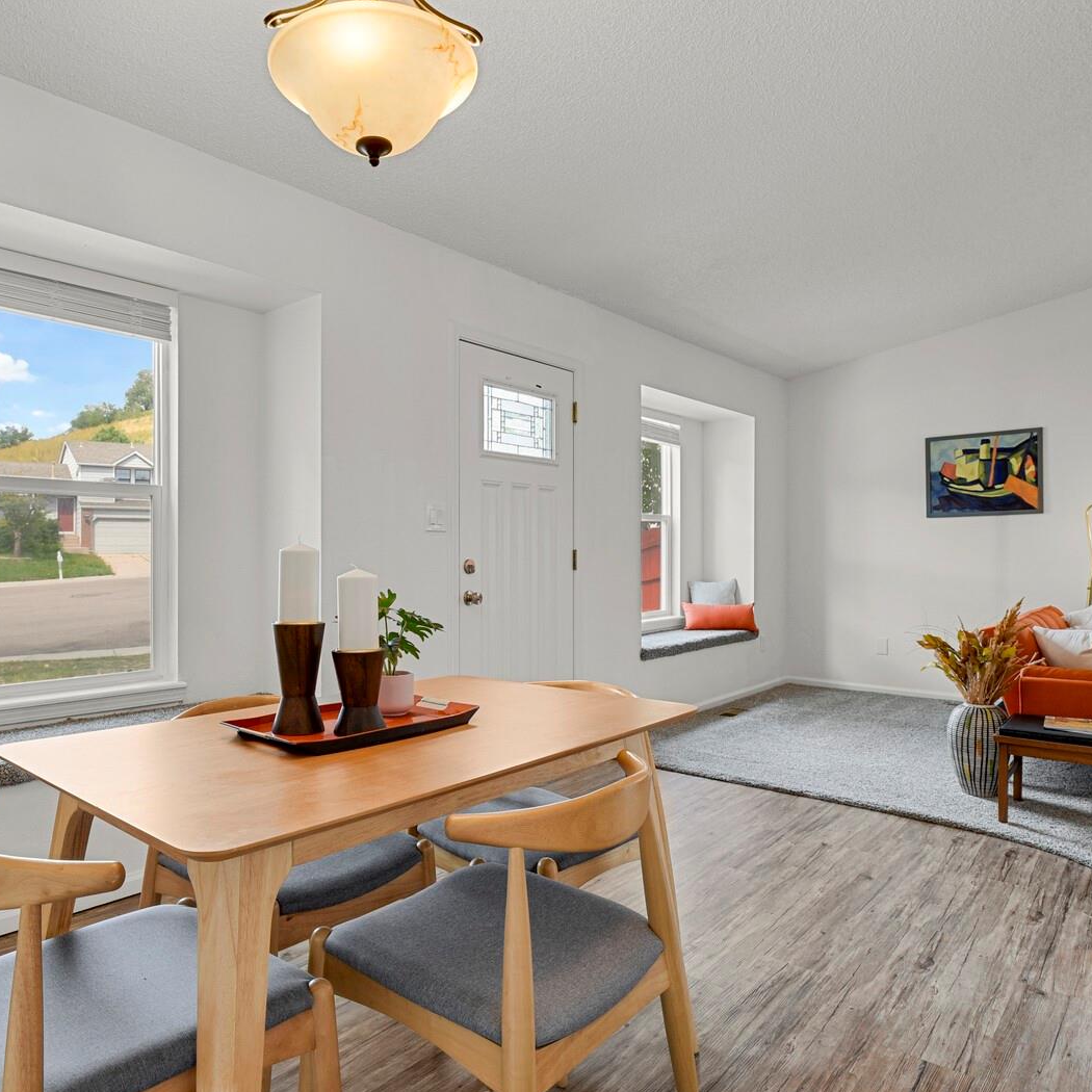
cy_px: 553
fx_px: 785
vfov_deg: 69.6
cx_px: 437
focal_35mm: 22
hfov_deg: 68.9
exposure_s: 1/1.25
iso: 250
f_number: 8
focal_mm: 17
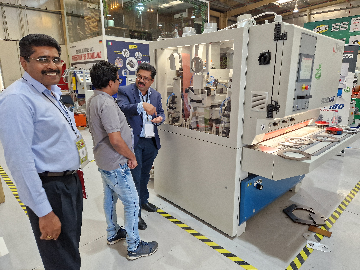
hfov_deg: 73.9
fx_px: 239
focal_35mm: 23
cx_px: 180
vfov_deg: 58.9
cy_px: 135
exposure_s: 1/100
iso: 160
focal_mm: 5.4
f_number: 1.8
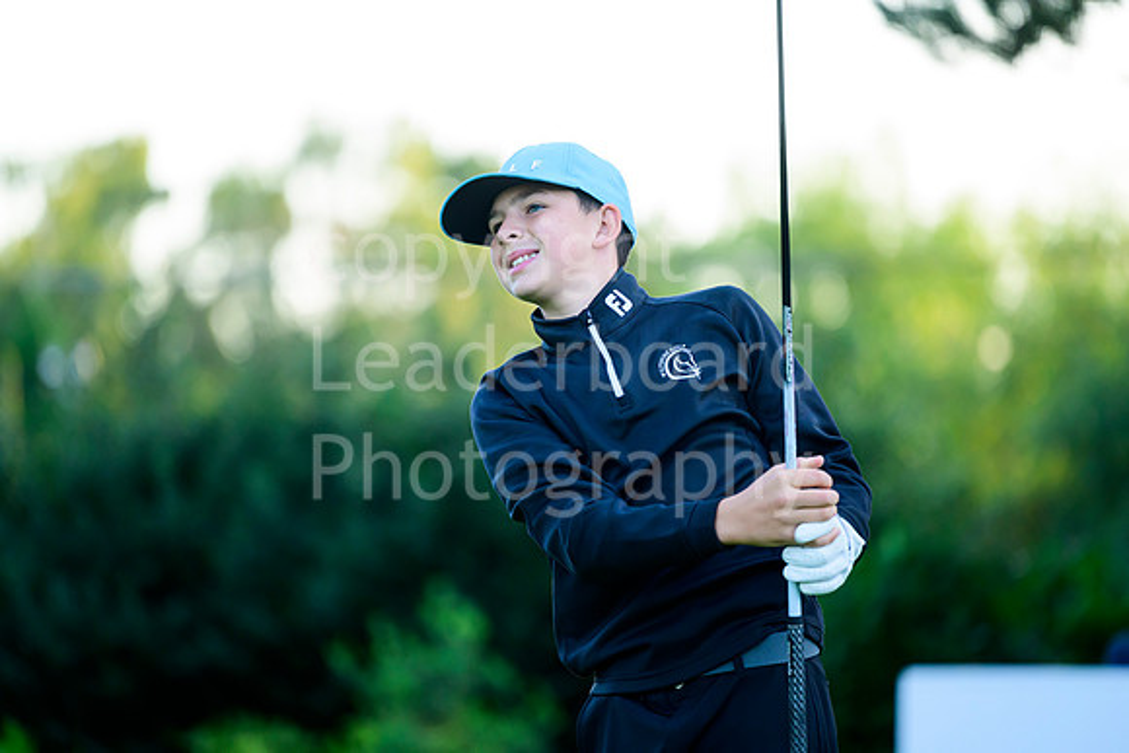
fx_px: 6273
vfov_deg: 6.9
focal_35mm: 200
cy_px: 376
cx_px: 564
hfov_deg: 10.3
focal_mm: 200
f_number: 2.8
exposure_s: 1/1600
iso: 1600
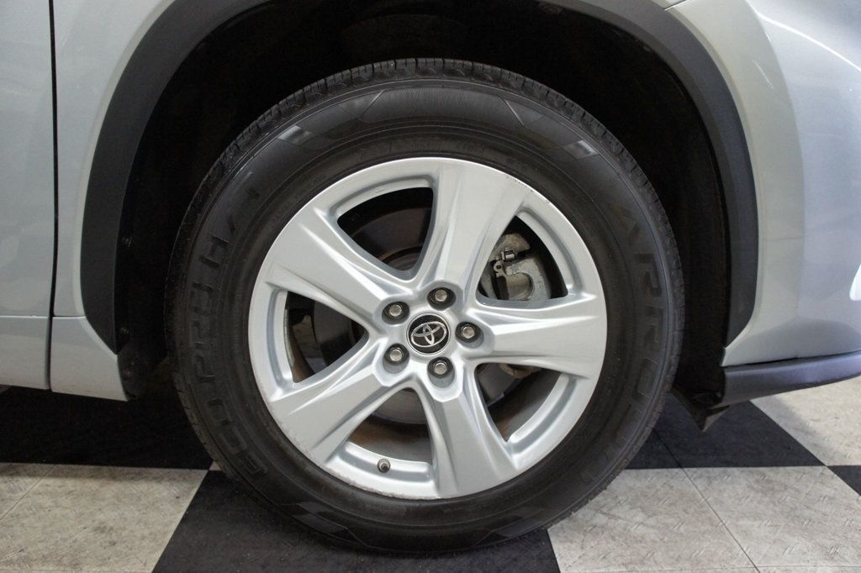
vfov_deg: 47.9
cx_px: 430
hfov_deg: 67.4
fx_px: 646
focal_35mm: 27
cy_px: 286
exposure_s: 1/125
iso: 1600
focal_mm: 18
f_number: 3.5
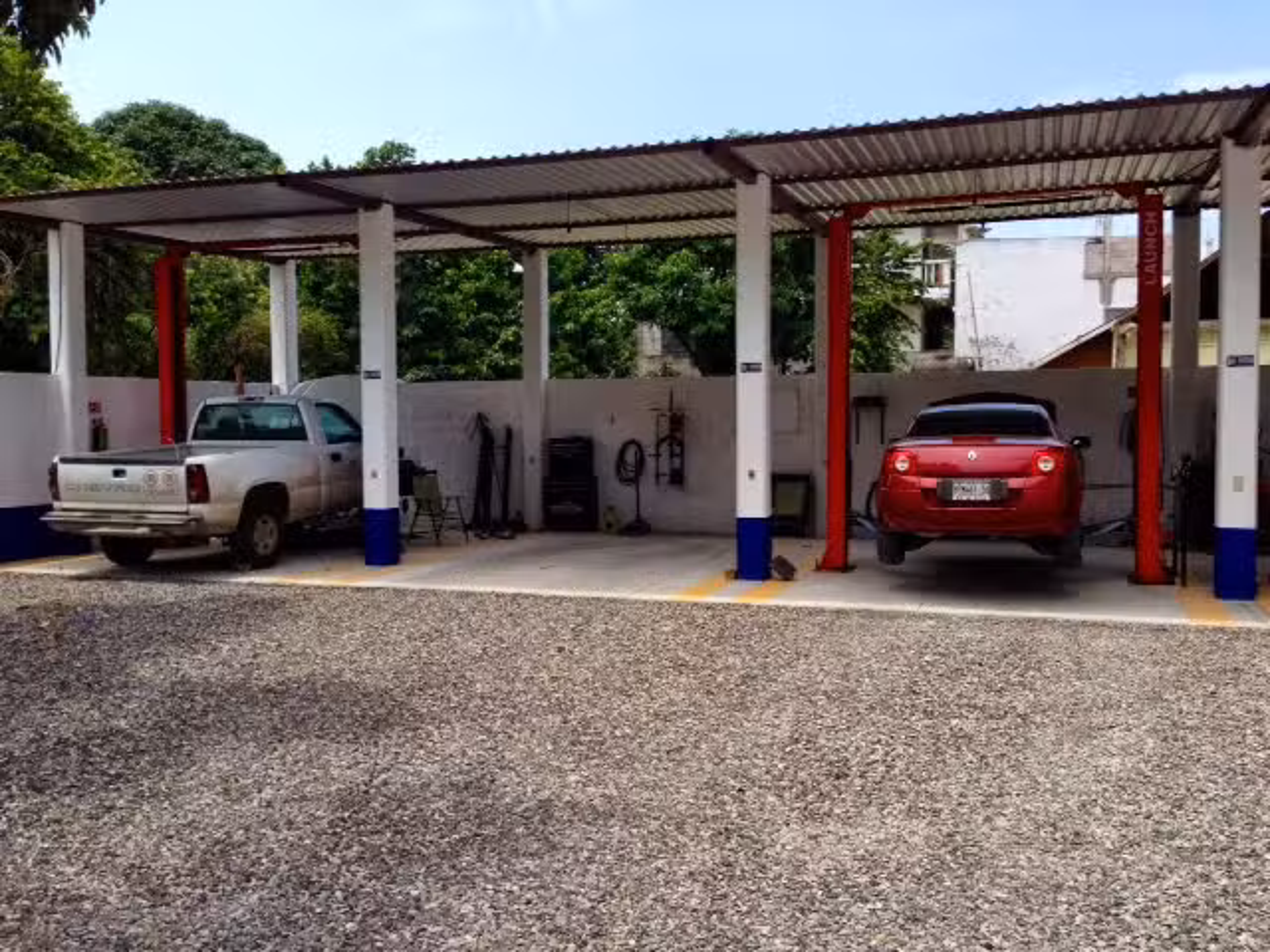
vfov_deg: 42.9
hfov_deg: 55.4
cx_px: 635
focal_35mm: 33
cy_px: 476
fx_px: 1211
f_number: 2.4
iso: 50
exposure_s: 1/1022
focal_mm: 4.12
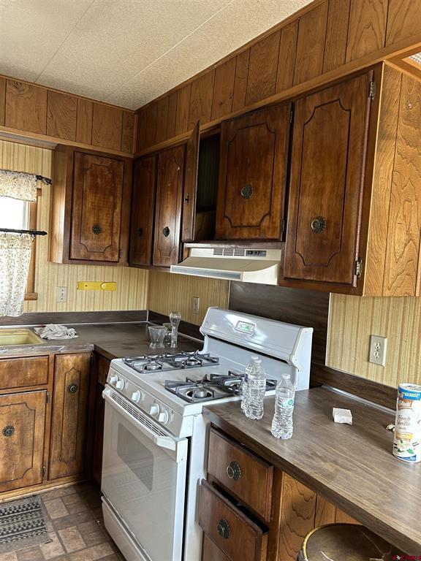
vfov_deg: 67.3
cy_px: 280
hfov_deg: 53.1
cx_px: 210
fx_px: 422
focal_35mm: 26
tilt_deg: -2.1
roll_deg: -4.3
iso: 160
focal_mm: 5.7
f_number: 1.5
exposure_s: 1/60
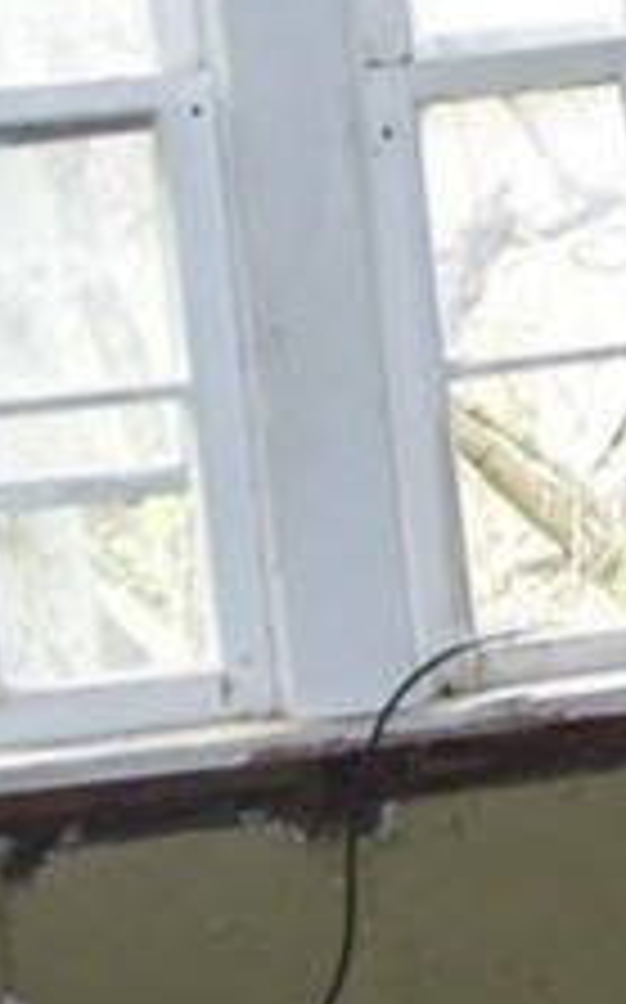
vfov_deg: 12.0
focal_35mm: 175
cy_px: 302
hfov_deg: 7.3
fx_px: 4786
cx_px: 982
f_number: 2.7
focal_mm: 6
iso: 125
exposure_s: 1/60
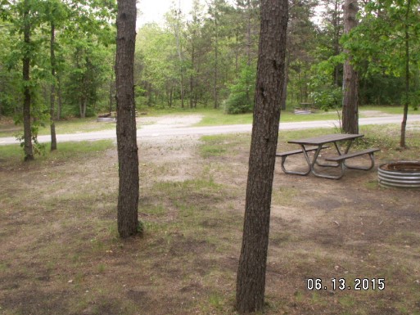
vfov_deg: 40.7
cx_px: 210
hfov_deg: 52.6
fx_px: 425
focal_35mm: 35
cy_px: 158
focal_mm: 5.86
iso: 50
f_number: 4.5
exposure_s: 1/80
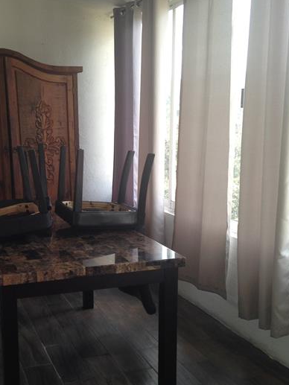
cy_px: 223
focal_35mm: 49
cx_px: 83
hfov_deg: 29.4
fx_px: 545
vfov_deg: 38.8
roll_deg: +3.1
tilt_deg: -11.6
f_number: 2.4
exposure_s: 1/120
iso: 50
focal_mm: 4.12
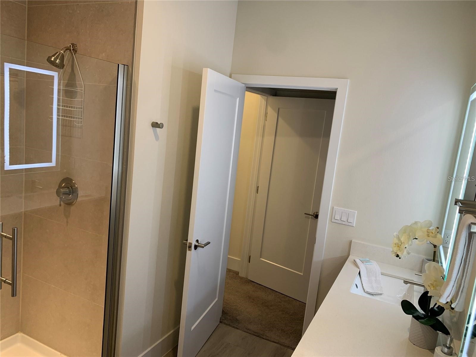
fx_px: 358
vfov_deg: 53.1
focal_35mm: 26
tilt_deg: -8.8
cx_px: 238
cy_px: 178
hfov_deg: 67.3
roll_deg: -5.9
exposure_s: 1/60
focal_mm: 4.25
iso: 80
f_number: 1.8
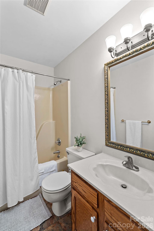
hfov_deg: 73.7
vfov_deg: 96.7
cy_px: 116
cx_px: 77
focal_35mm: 16
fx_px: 103
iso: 100
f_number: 8
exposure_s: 1/1.25
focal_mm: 16
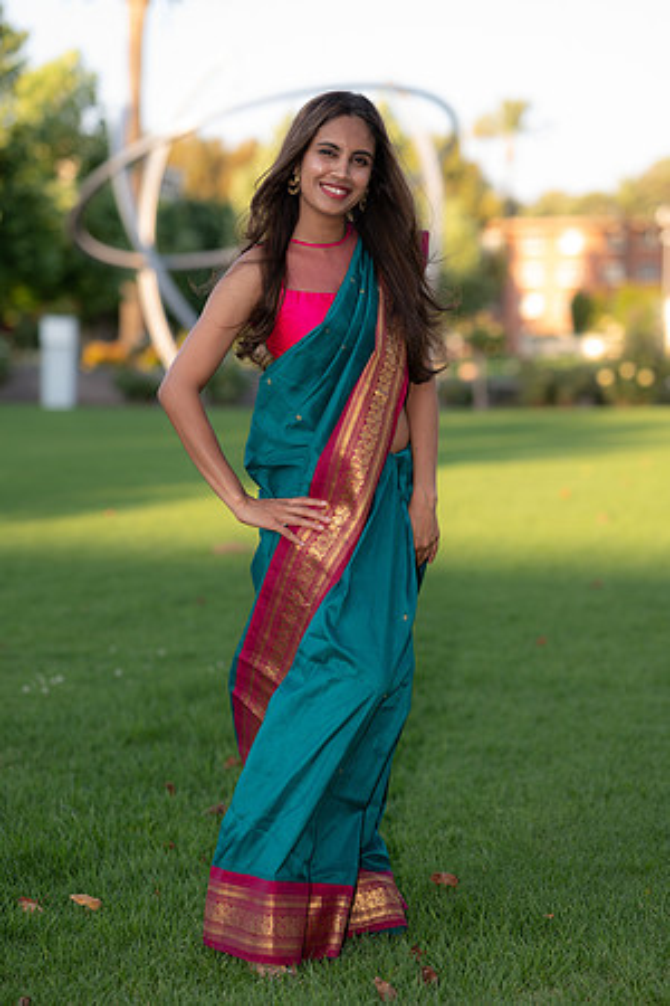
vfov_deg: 23.9
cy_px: 503
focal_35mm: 85
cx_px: 335
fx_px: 2373
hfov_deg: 16.1
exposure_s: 1/250
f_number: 2.5
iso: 50
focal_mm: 85
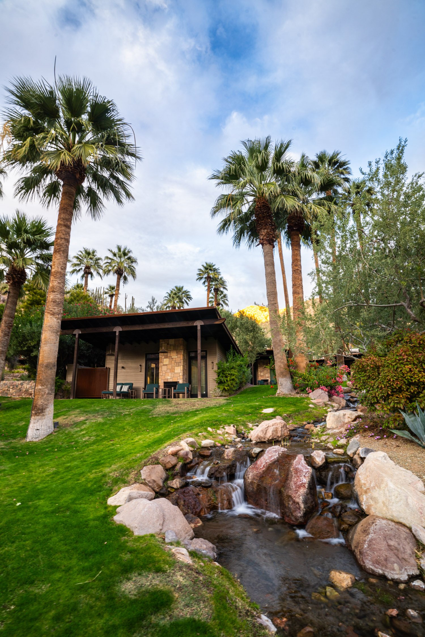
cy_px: 318
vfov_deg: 93.3
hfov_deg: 70.4
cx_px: 212
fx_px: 301
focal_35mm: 17
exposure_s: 1/2
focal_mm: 17
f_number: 13
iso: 160
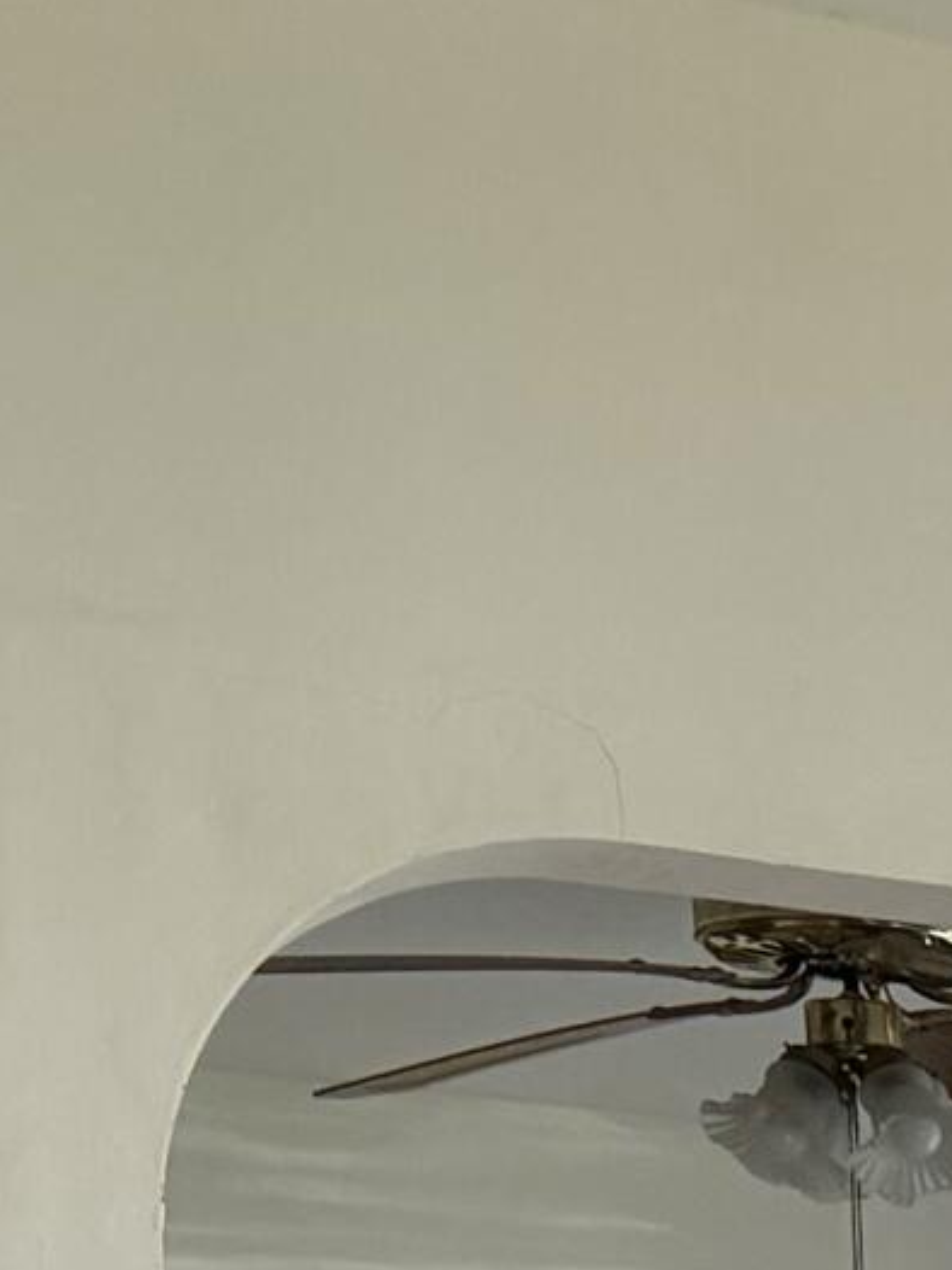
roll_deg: -0.6
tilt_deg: -6.7
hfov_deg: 8.8
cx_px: 2907
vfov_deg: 12.5
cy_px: 2634
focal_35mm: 137
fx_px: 5028
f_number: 1.78
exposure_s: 1/104
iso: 200
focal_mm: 6.76
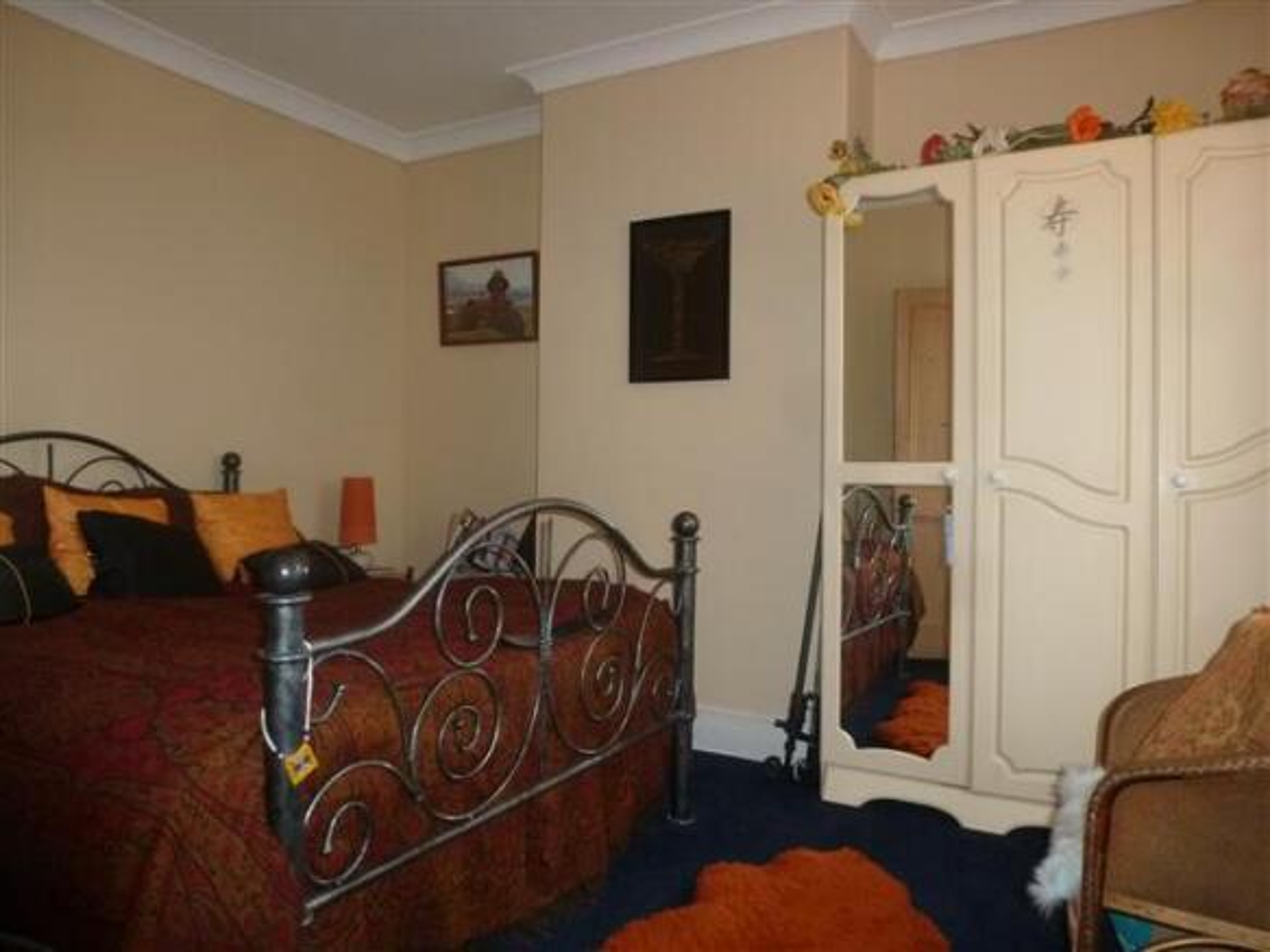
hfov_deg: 71.6
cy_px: 476
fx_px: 880
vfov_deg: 56.8
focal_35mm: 24
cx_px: 635
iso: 250
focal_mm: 4.3
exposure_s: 1/60
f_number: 3.3
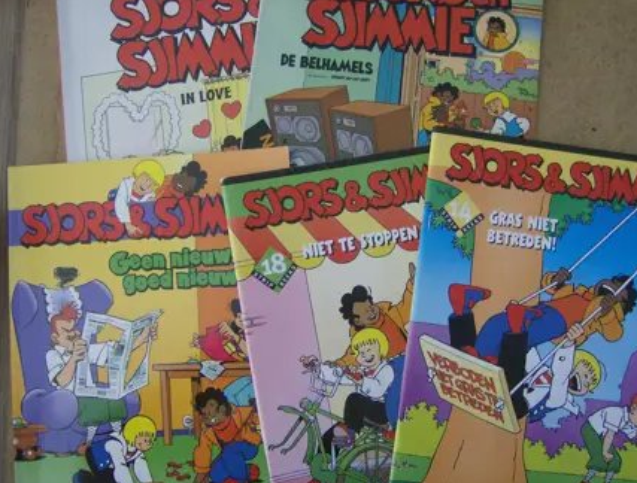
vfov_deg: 36.2
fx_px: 739
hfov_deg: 46.6
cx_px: 351
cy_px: 219
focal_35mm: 40
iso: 200
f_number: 2.8
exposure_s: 1/21.8
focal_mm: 6
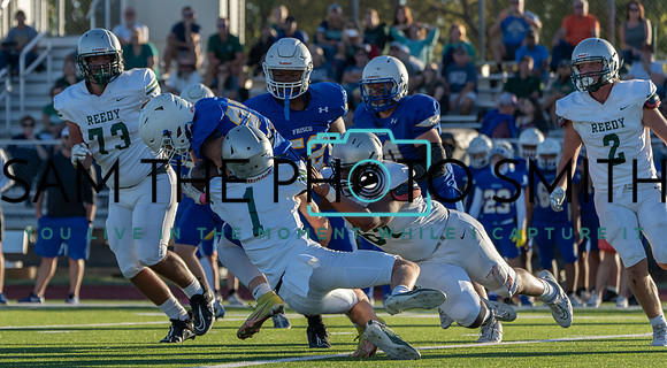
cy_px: 209
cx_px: 224
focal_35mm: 307
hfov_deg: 7.1
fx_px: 5402
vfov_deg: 3.9
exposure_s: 1/1250
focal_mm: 218
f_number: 5.6
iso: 500
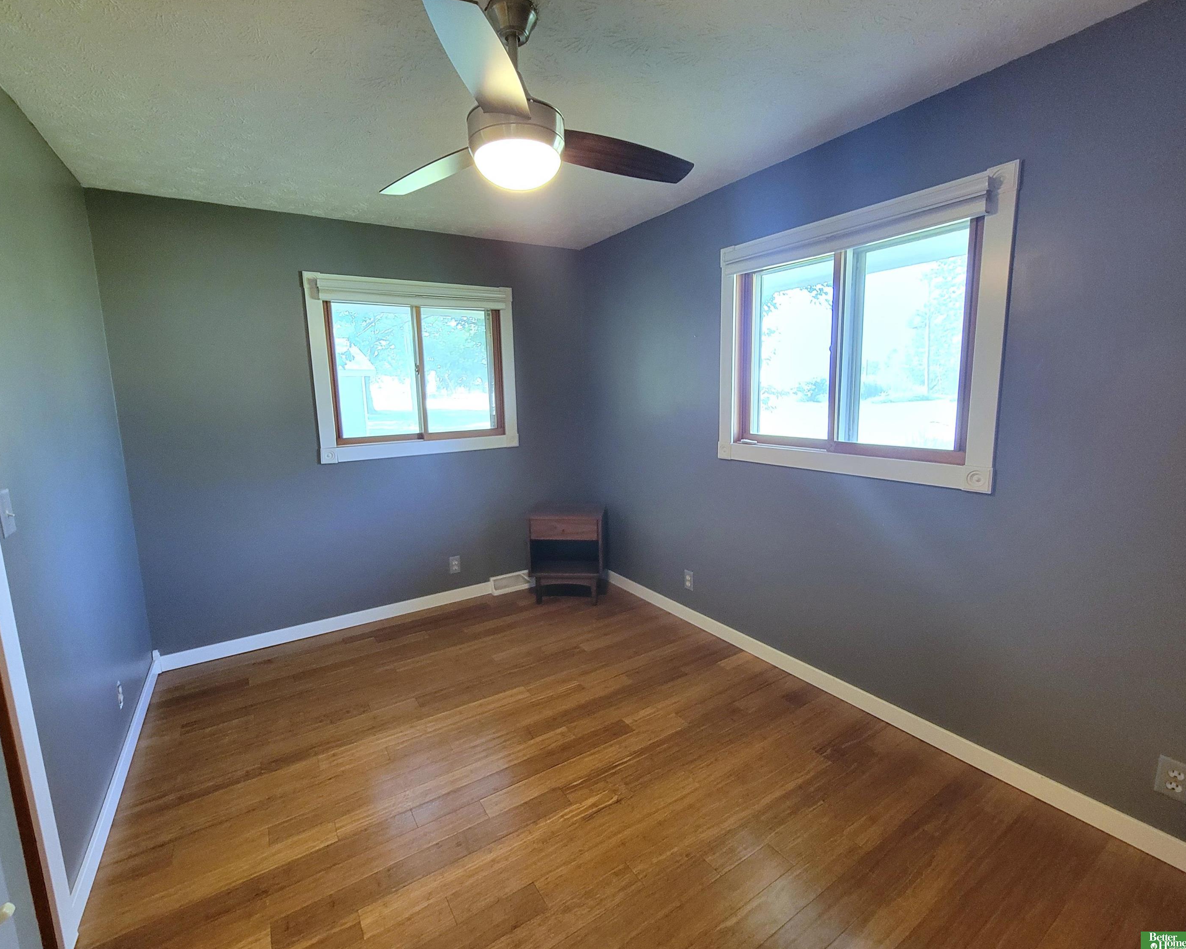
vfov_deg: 88.0
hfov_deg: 100.7
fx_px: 491
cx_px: 584
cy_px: 466
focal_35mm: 14
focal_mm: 2.2
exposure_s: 1/60.2
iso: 320
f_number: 2.2
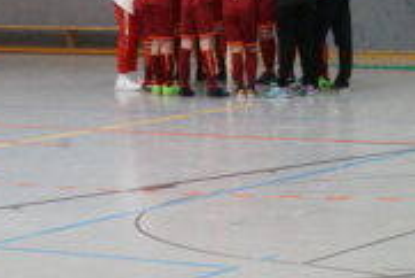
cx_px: 170
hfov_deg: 11.3
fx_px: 2101
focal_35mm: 182
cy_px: 124
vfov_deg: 7.6
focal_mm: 55
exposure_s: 1/60
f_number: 13
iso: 3200
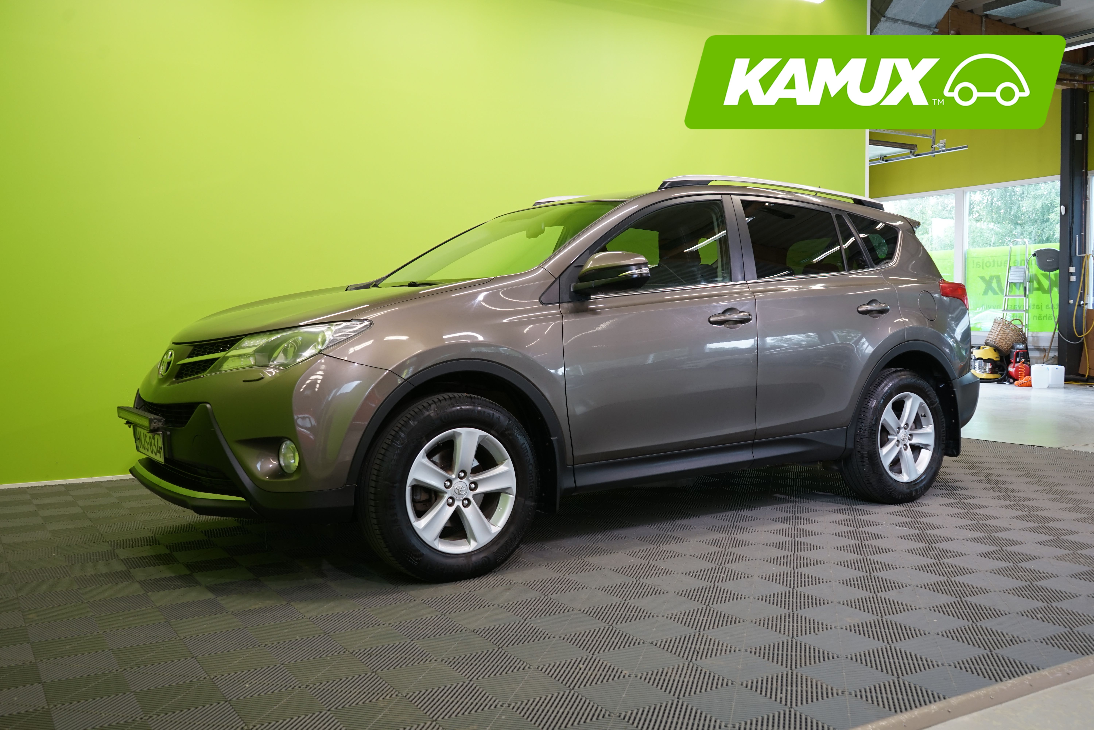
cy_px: 365
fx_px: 972
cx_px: 547
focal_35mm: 32
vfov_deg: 41.1
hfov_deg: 58.7
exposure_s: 1/30
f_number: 5.6
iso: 500
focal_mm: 32
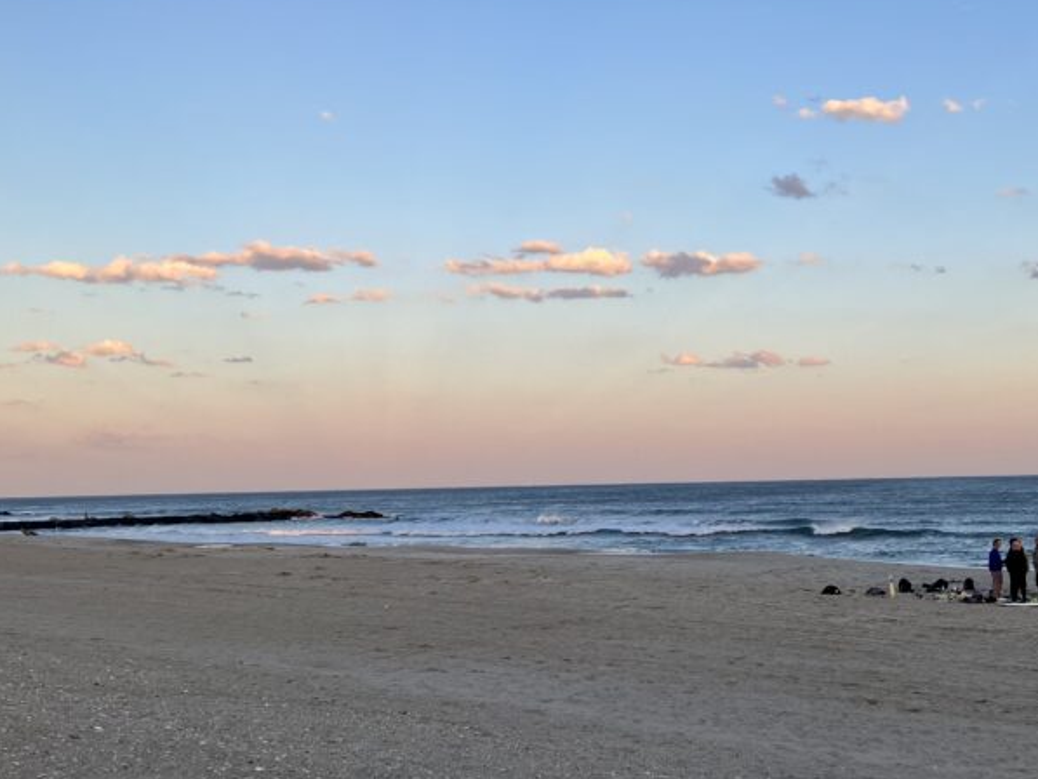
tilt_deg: -0.8
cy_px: 503
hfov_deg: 39.3
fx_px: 1440
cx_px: 661
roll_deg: +1.3
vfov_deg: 30.1
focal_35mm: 48
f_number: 1.8
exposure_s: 1/286
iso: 32
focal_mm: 3.99
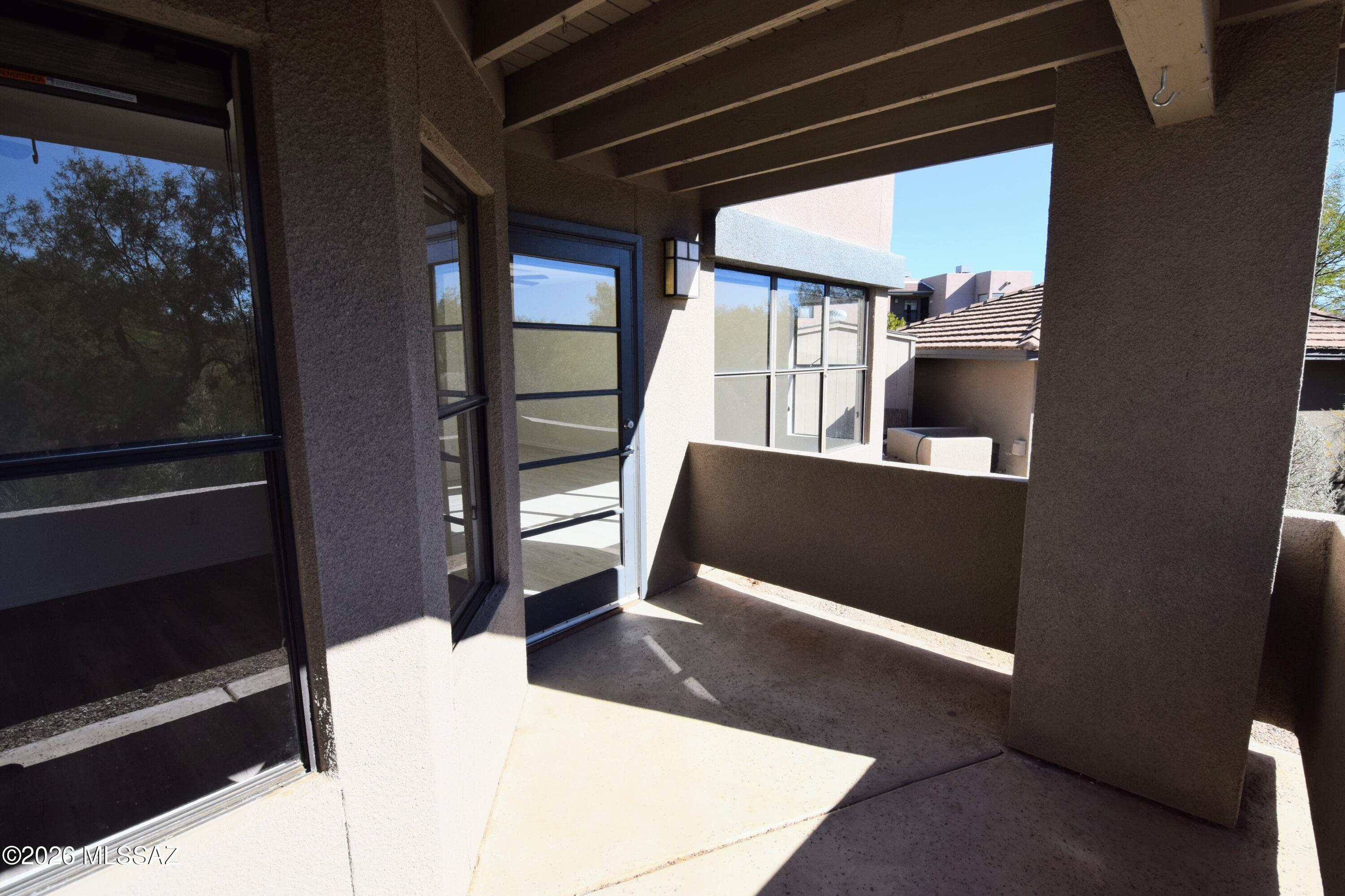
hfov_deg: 100.4
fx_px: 560
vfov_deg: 77.3
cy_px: 448
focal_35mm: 15
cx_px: 672
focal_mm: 10
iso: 400
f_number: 11
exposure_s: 1/500
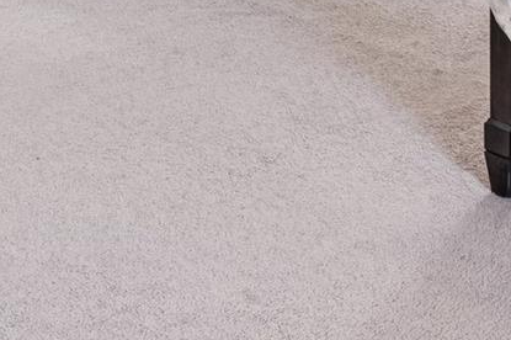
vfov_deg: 13.7
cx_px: 196
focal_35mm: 82
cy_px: -376
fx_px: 1162
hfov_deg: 24.7
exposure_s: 2
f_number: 13
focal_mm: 16.6
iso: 100
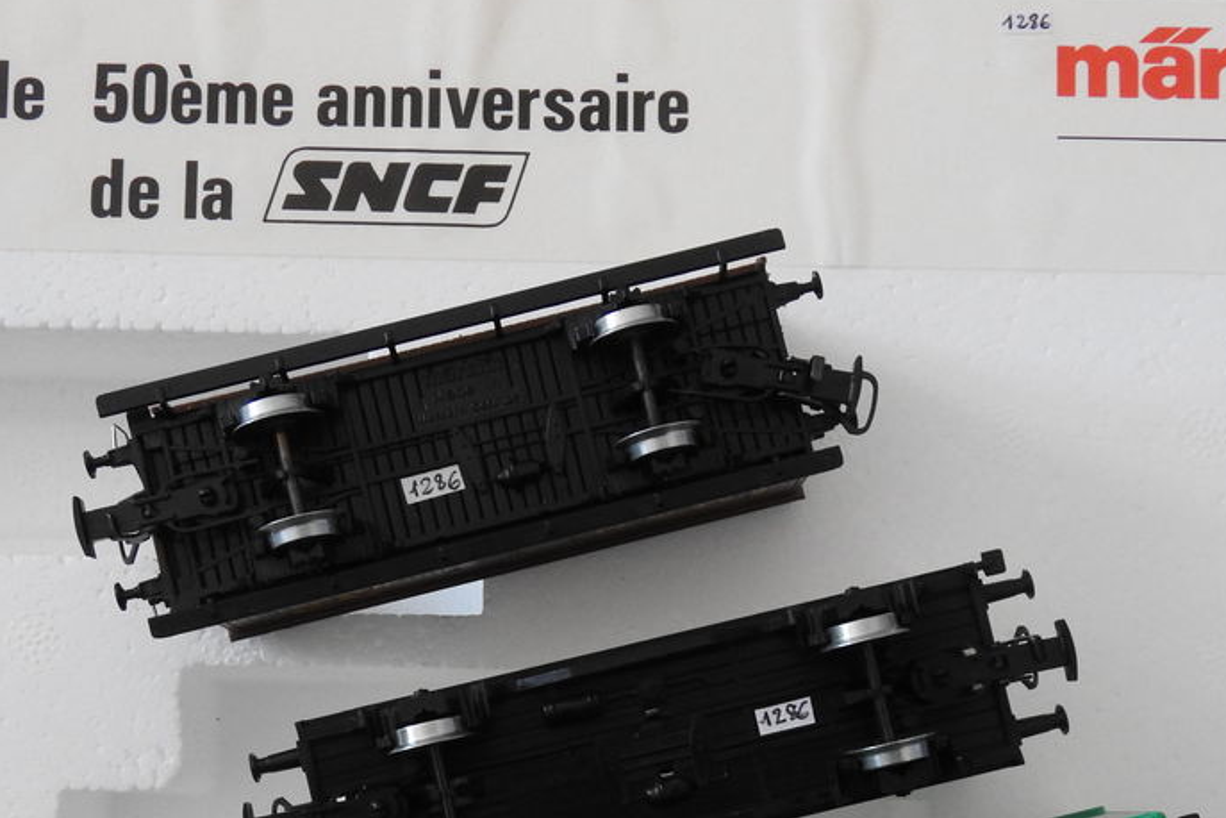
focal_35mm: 53
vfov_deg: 25.1
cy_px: 659
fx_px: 1805
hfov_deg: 37.5
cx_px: 575
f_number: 3.8
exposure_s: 1/20
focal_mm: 6.3
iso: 400
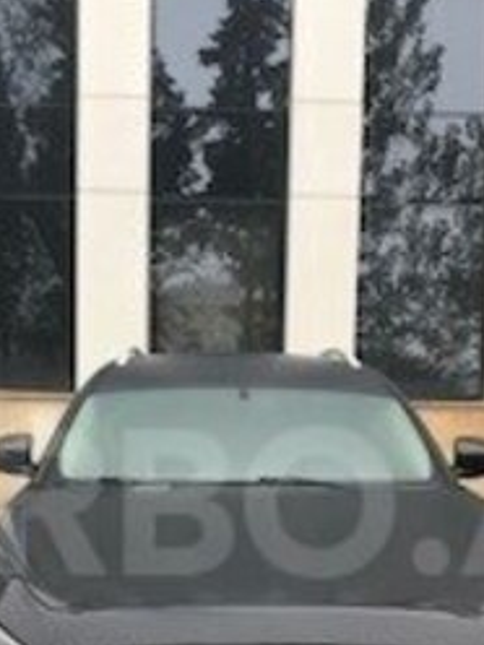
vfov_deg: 33.5
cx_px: 224
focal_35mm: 56
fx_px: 1044
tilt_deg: -4.7
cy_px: 502
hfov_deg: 26.1
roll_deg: +0.2
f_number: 1.8
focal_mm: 3.99
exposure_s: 1/50
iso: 25
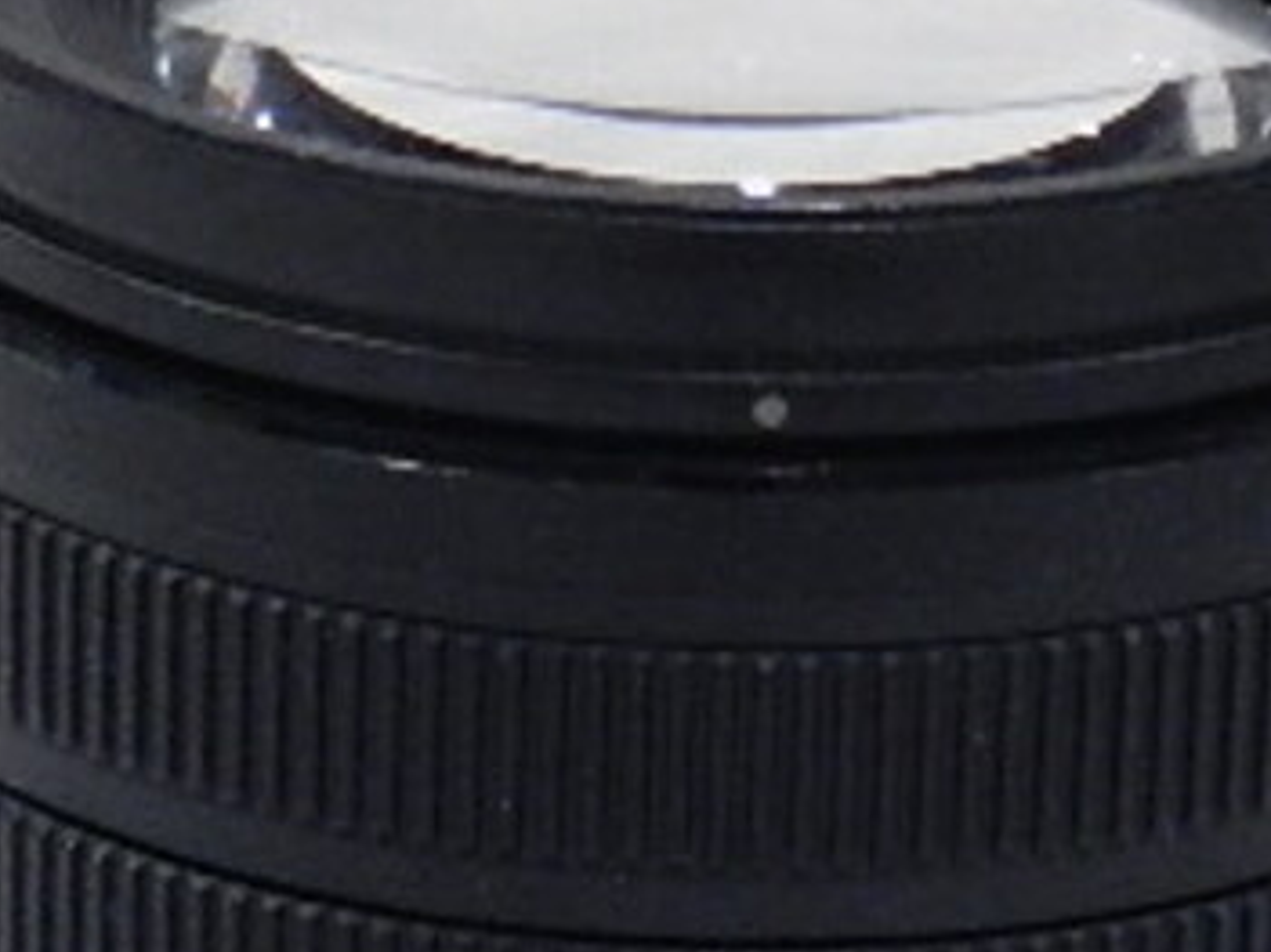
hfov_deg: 6.9
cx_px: 637
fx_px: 10534
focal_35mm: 287
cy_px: 977
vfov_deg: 5.2
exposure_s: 1/50
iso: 800
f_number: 4.4
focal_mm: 14.9
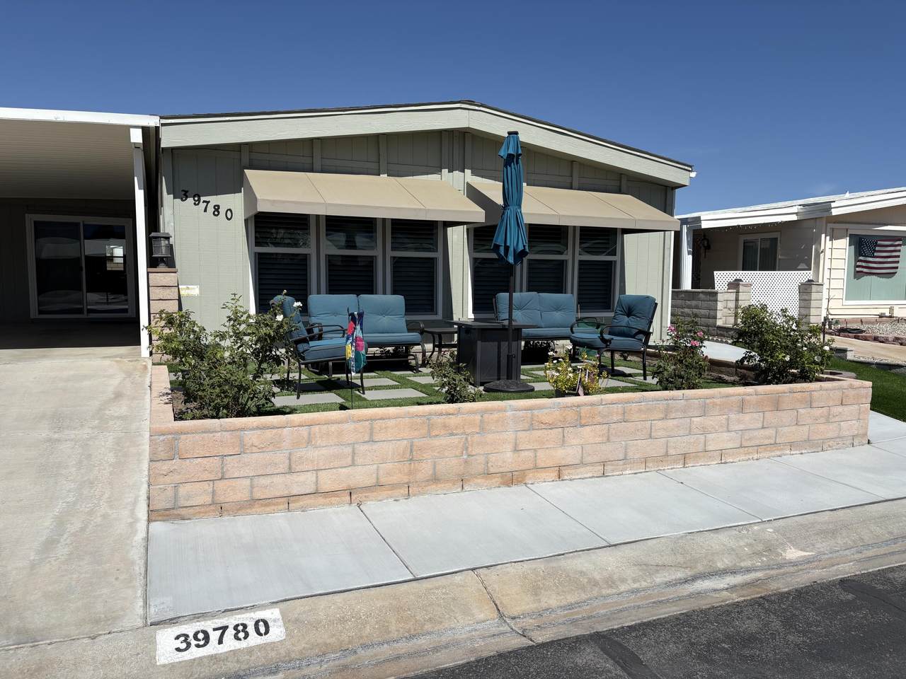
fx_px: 680
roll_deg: -0.8
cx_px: 453
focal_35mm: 26
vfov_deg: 53.1
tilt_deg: -4.8
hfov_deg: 67.3
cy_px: 340
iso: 50
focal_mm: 5.96
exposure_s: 1/6993
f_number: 1.6
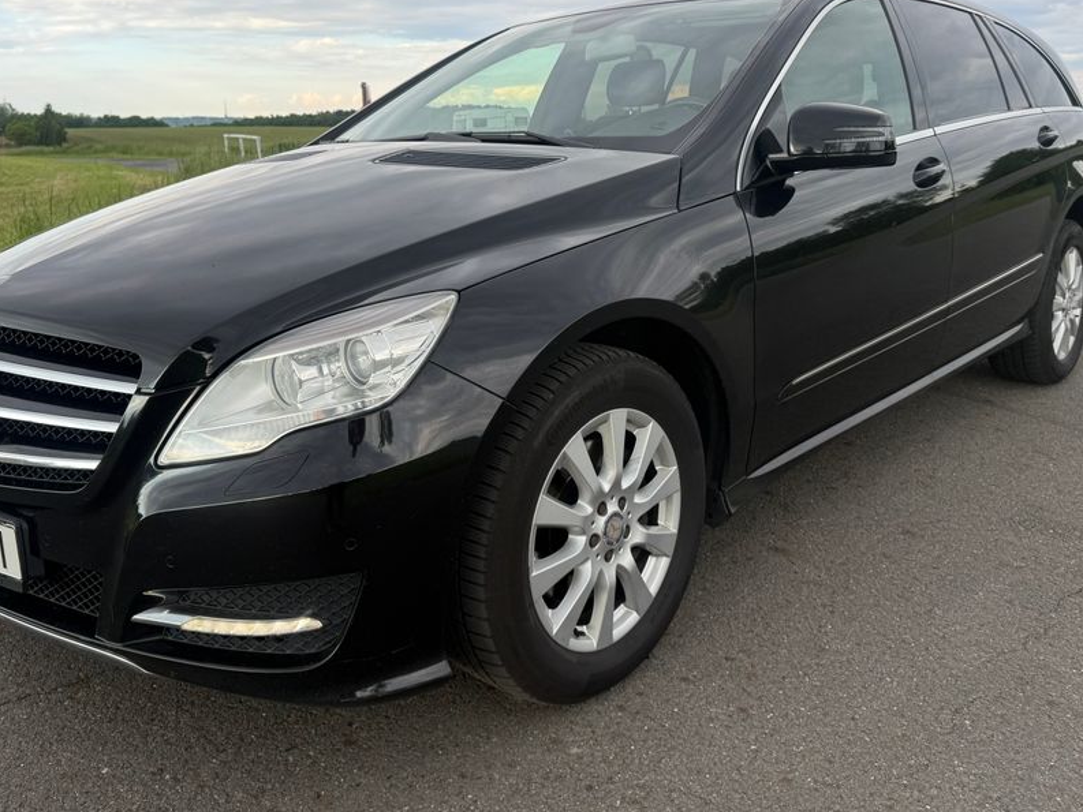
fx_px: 970
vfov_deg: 45.1
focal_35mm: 31
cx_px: 538
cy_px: 311
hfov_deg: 58.3
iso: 80
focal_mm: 6.76
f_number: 1.78
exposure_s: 1/772
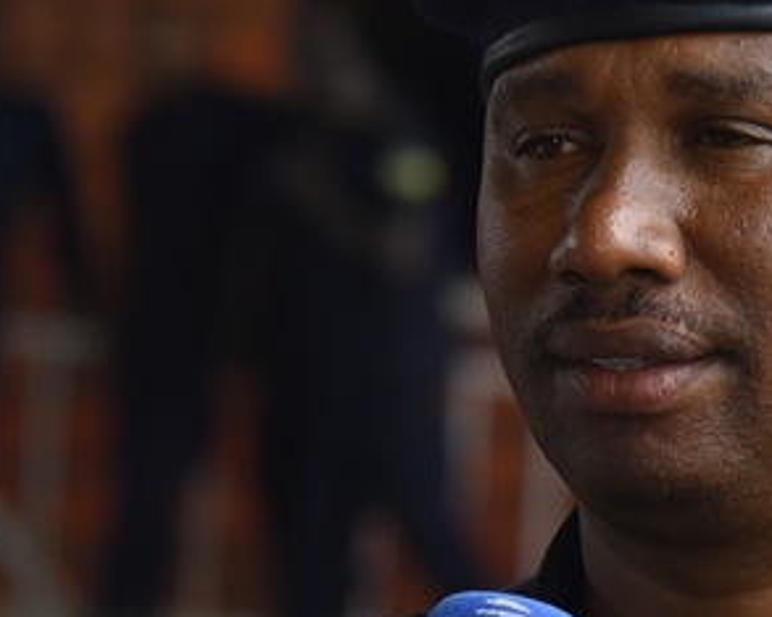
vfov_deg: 5.0
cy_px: 425
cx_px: 530
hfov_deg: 6.3
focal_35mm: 308
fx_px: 7033
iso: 1000
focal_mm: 120
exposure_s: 1/250
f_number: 5
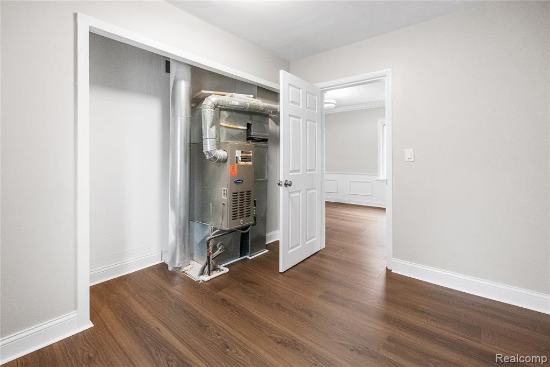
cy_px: 184
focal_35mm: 16
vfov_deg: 72.0
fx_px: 252
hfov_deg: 95.0
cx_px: 275
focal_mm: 16.5
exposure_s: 1/160
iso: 12800
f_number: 7.1
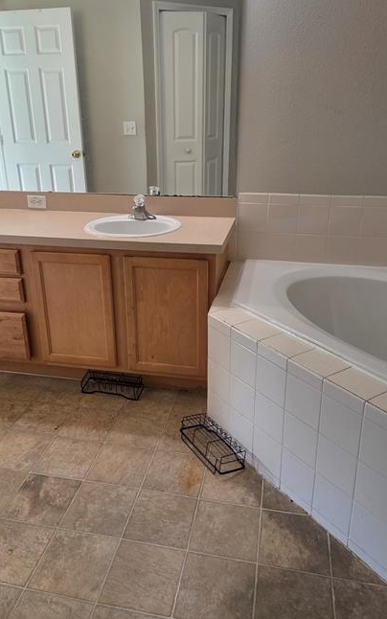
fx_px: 489
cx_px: 189
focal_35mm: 29
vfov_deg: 64.5
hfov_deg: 43.2
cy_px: 285
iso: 100
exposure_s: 1/120
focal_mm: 5.4
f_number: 1.8
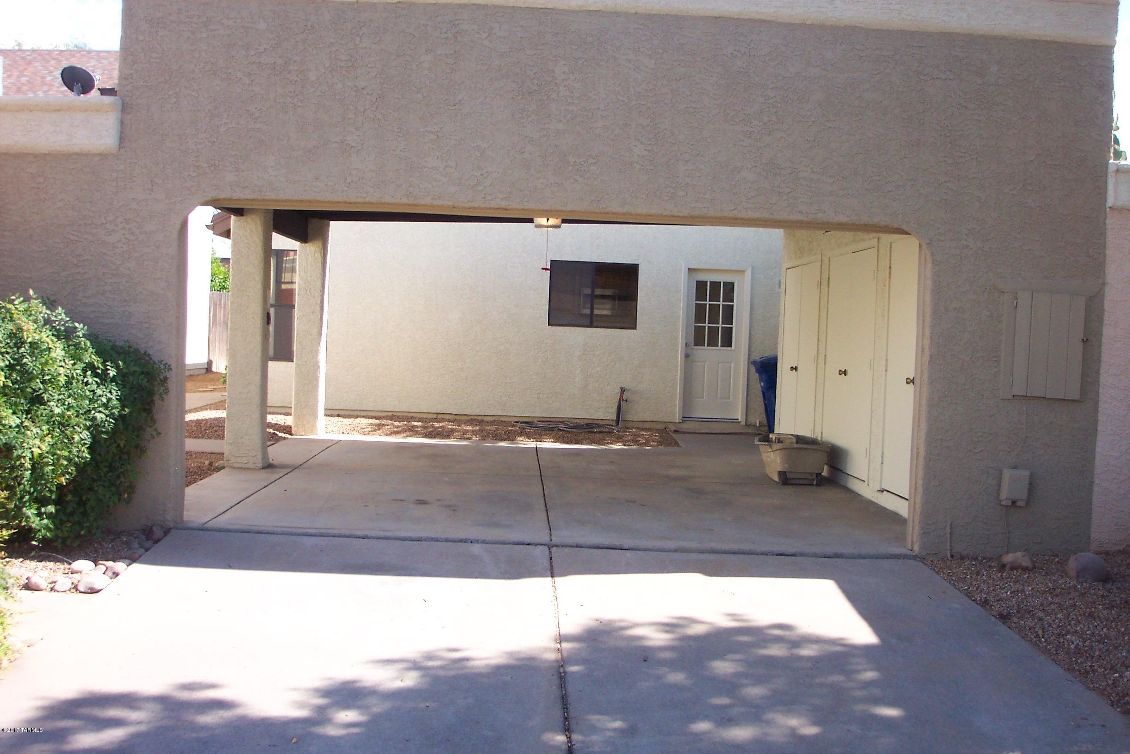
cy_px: 377
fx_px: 1099
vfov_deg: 37.9
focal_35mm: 35
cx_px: 565
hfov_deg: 54.4
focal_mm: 7.5
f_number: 2.8
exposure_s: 1/700
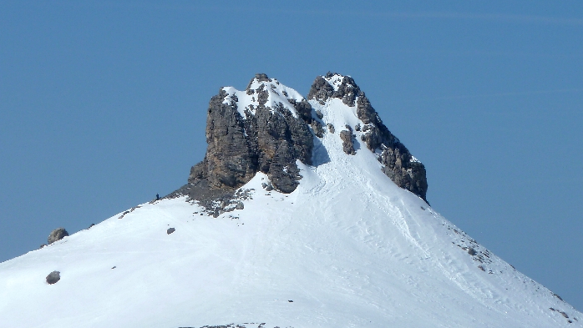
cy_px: 153
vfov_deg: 2.8
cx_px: 292
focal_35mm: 436
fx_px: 6742
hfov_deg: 5.0
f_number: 6.3
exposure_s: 1/800
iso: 80
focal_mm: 49.2
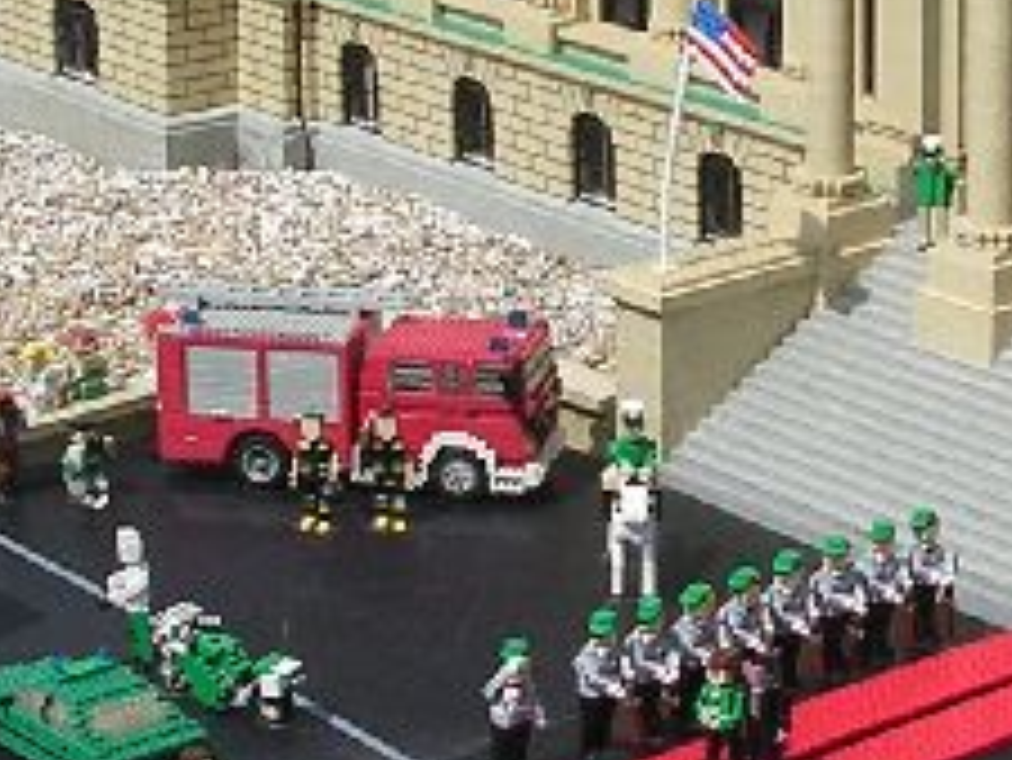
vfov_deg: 11.0
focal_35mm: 135
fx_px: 3949
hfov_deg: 14.5
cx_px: 846
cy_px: 270
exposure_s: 1/433
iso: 100
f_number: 5.6
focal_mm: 5.8
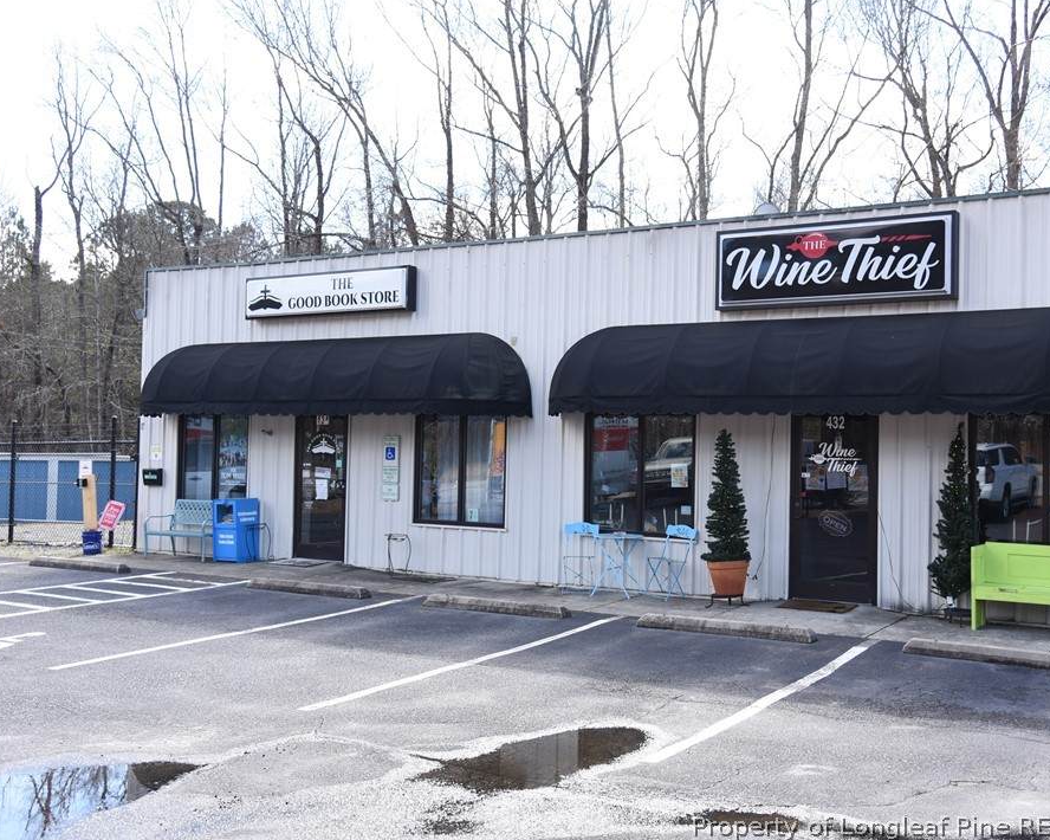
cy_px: 416
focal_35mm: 39
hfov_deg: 46.7
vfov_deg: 38.2
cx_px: 608
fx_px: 1212
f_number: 4.5
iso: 160
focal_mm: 34
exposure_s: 1/200
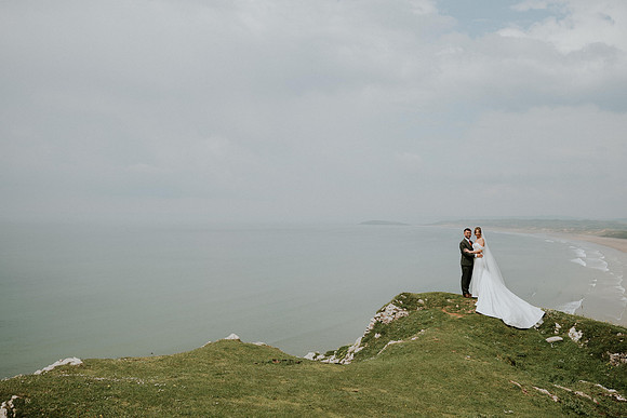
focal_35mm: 36
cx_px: 310
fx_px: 622
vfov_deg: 37.2
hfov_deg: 53.5
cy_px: 209
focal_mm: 35
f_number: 3.2
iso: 32
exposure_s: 1/800
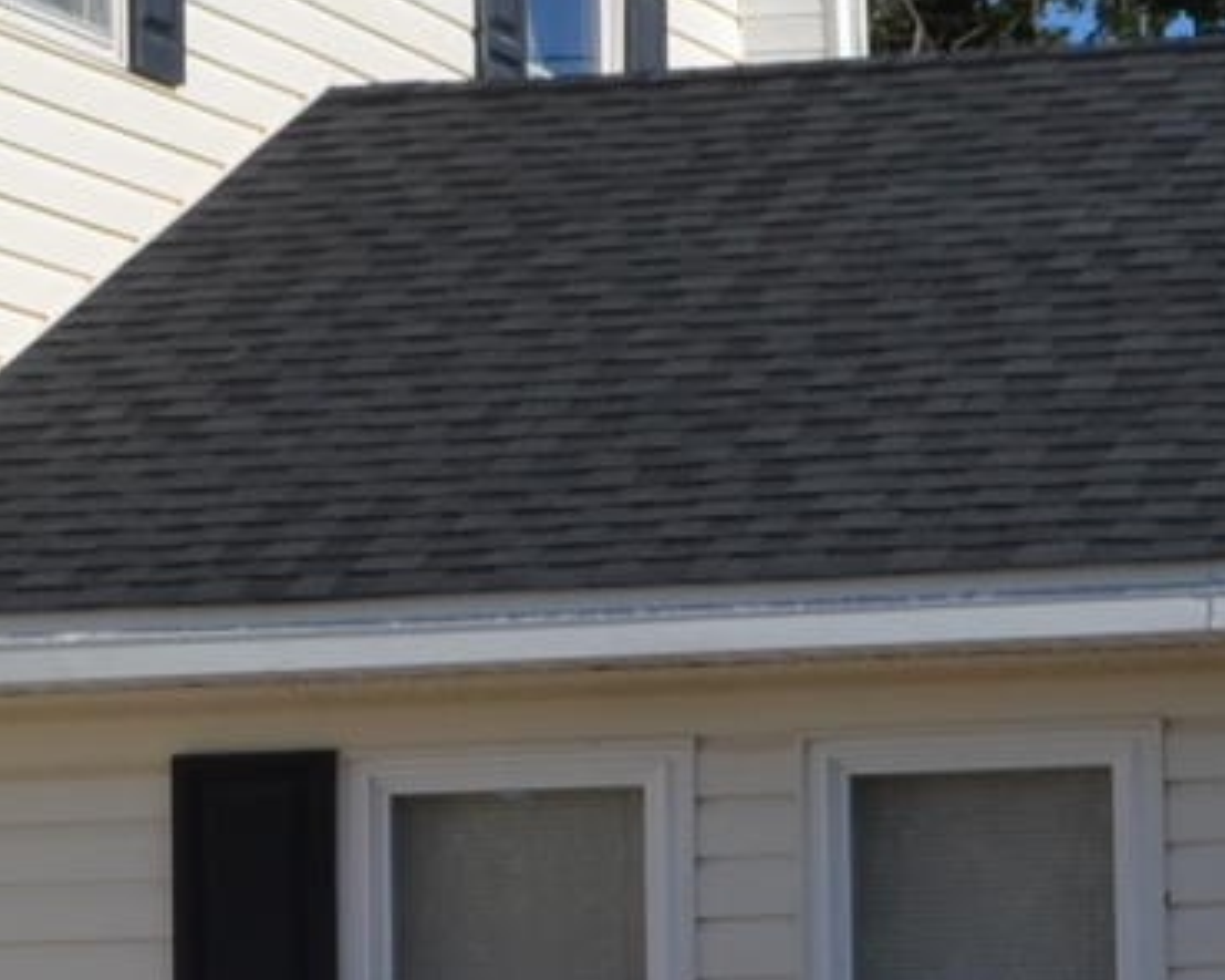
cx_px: 30
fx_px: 9968
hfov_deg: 7.0
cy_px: 967
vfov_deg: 5.6
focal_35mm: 275
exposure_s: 1/320
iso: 100
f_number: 9
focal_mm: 24
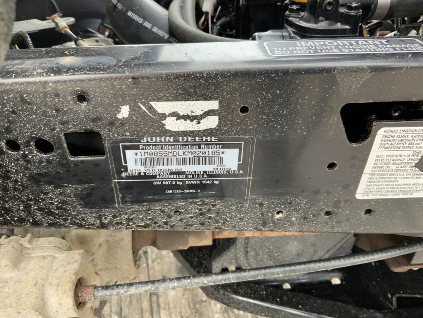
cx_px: 212
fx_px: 354
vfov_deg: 48.2
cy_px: 159
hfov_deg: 61.7
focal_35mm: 29
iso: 64
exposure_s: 1/122
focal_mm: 3
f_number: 1.8
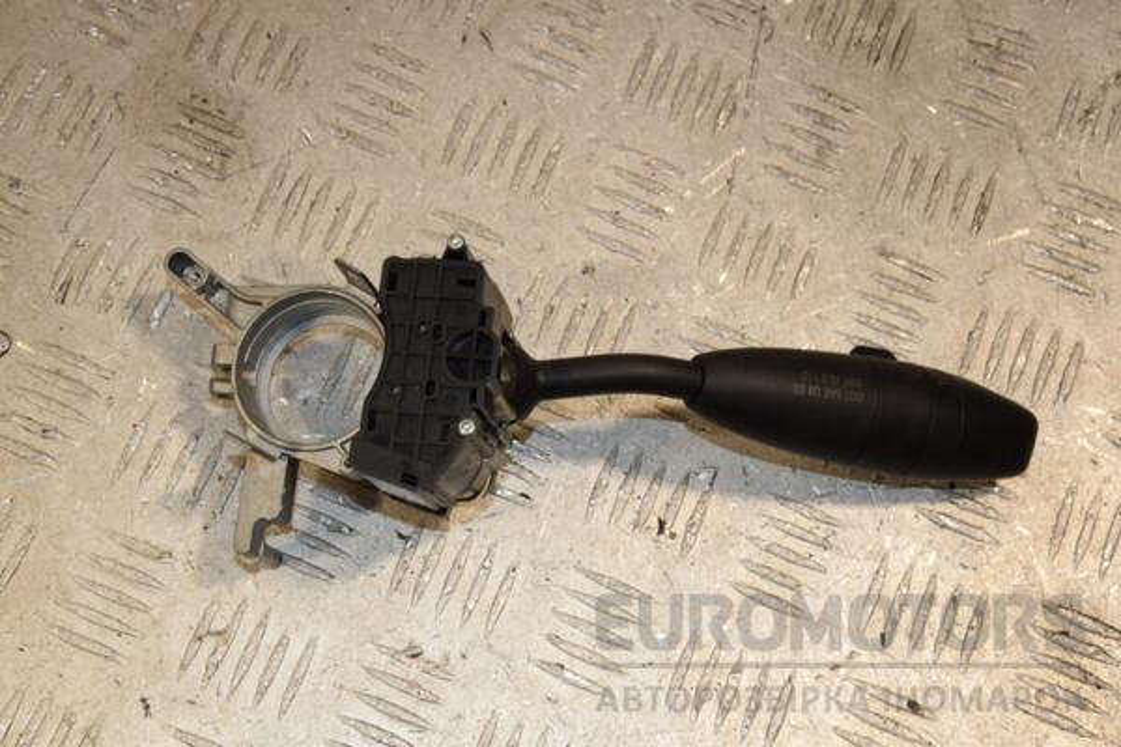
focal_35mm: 60
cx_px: 560
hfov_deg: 33.4
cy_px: 374
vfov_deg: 22.6
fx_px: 1868
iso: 800
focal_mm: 40
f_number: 10
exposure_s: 1/200
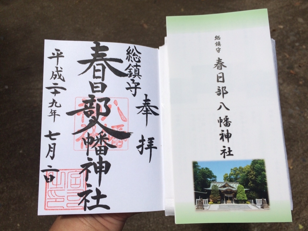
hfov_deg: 61.7
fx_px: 258
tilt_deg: -61.3
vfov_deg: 48.2
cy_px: 116
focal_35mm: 29
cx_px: 154
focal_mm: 4.15
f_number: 2.2
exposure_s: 1/2740
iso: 32
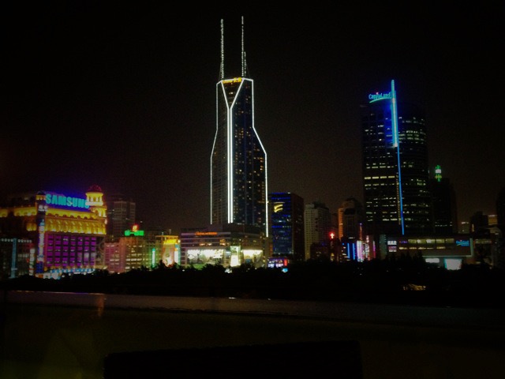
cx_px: 252
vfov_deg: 40.7
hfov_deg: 52.6
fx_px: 511
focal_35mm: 35
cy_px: 190
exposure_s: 1/15
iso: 800
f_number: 2.4
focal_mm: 4.28
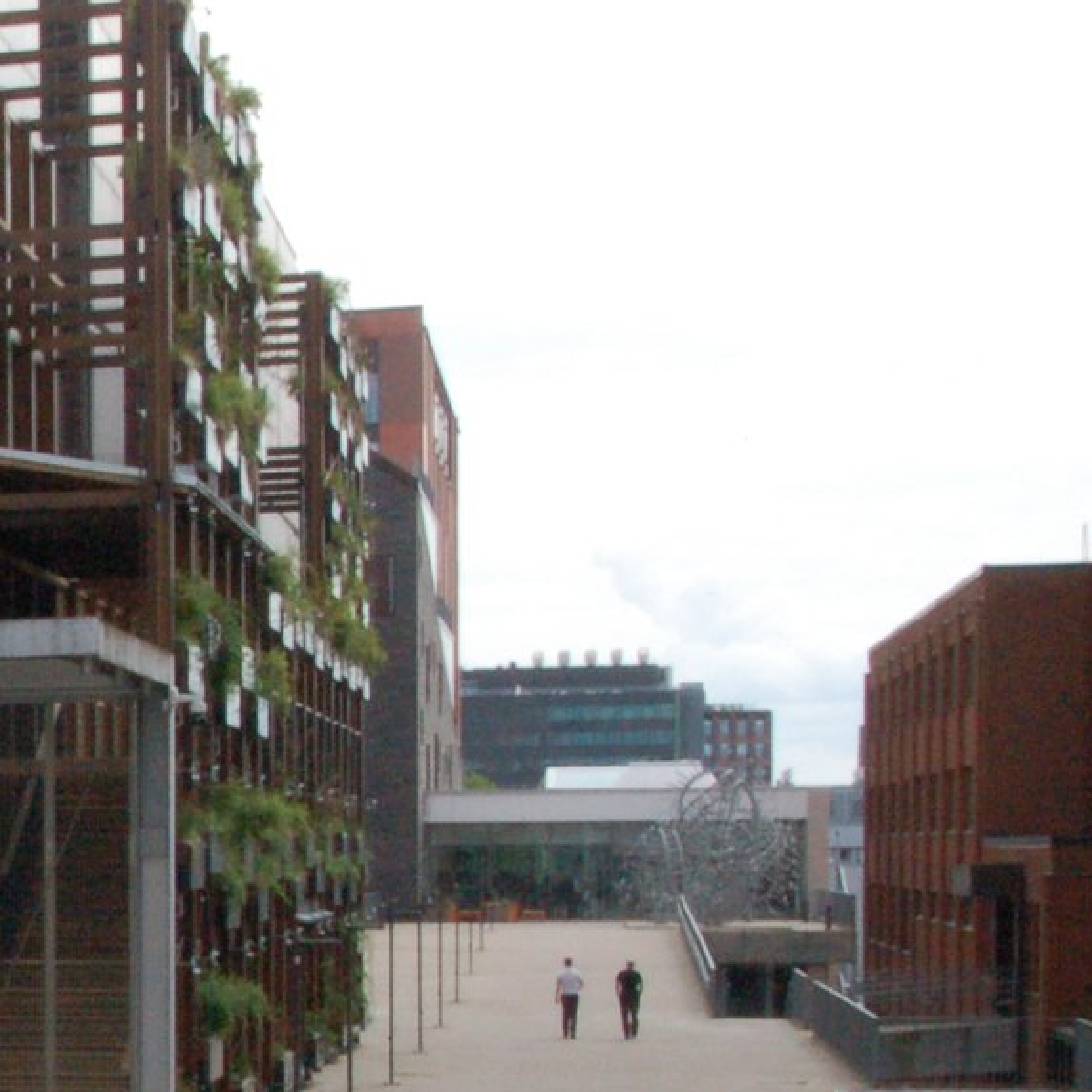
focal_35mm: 89
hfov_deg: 17.3
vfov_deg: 19.2
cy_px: 939
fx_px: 3176
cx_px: -626
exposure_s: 1/125
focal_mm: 20
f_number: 32
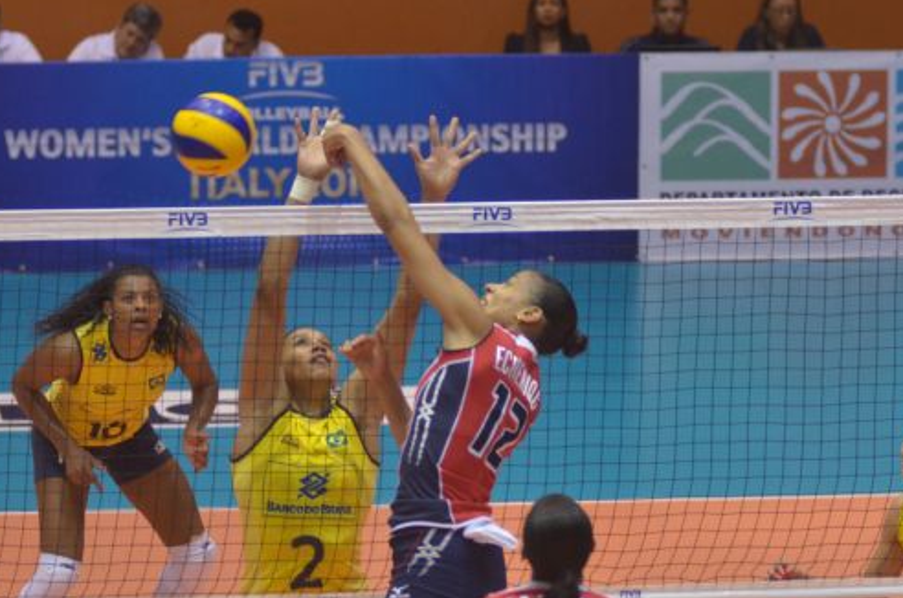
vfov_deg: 5.0
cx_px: 415
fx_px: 6834
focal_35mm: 273
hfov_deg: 7.6
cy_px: 354
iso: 1600
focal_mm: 112
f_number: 2.8
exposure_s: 1/500
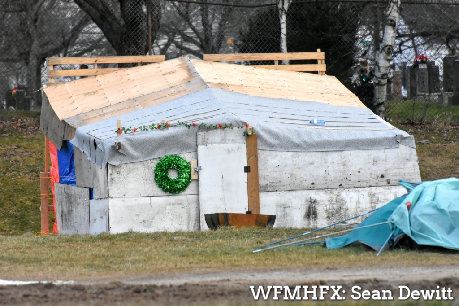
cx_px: 230
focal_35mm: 450
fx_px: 5735
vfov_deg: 3.1
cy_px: 153
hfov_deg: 4.6
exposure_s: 1/833
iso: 2500
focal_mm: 300
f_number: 8
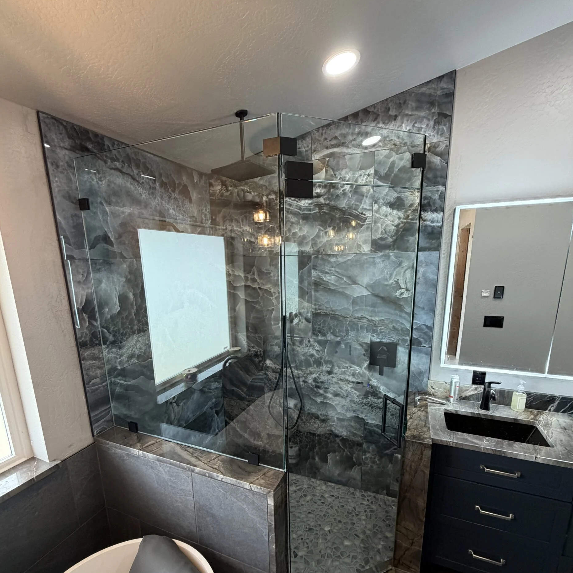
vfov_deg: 83.4
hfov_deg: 83.9
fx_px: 318
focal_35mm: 17
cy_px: 331
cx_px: 278
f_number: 2.2
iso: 250
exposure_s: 1/60
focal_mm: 2.22
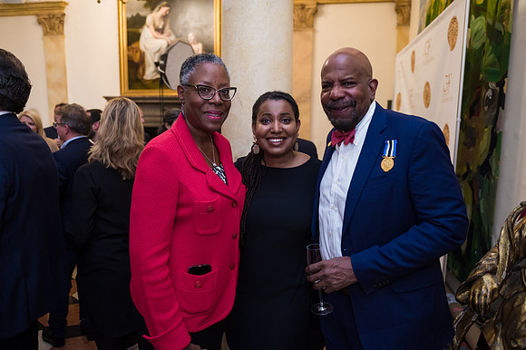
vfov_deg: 49.1
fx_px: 383
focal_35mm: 26
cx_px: 263
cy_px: 175
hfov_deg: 69.0
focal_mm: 26
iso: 1600
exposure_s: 1/100
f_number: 3.2
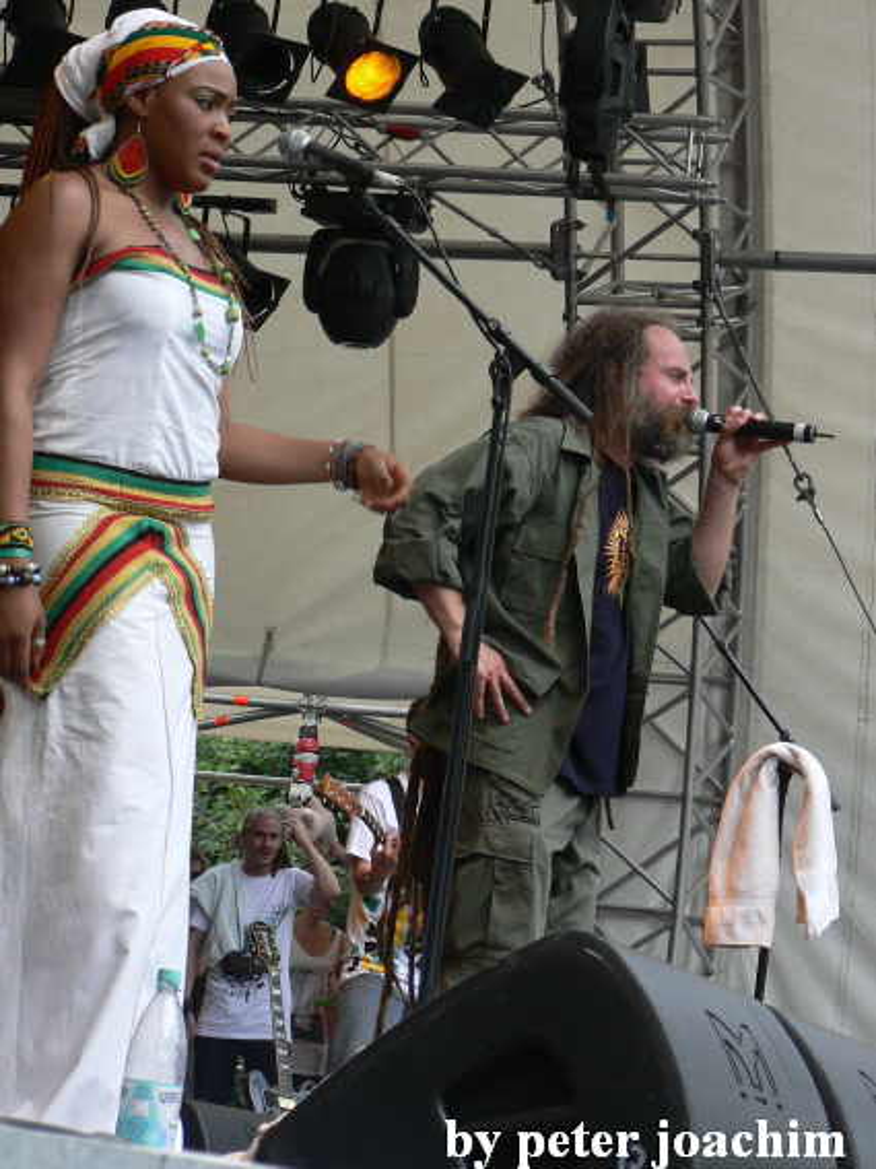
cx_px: 438
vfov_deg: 16.0
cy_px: 584
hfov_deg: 12.0
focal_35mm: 123
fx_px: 4152
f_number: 4
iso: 64
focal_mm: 21.2
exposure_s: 1/160
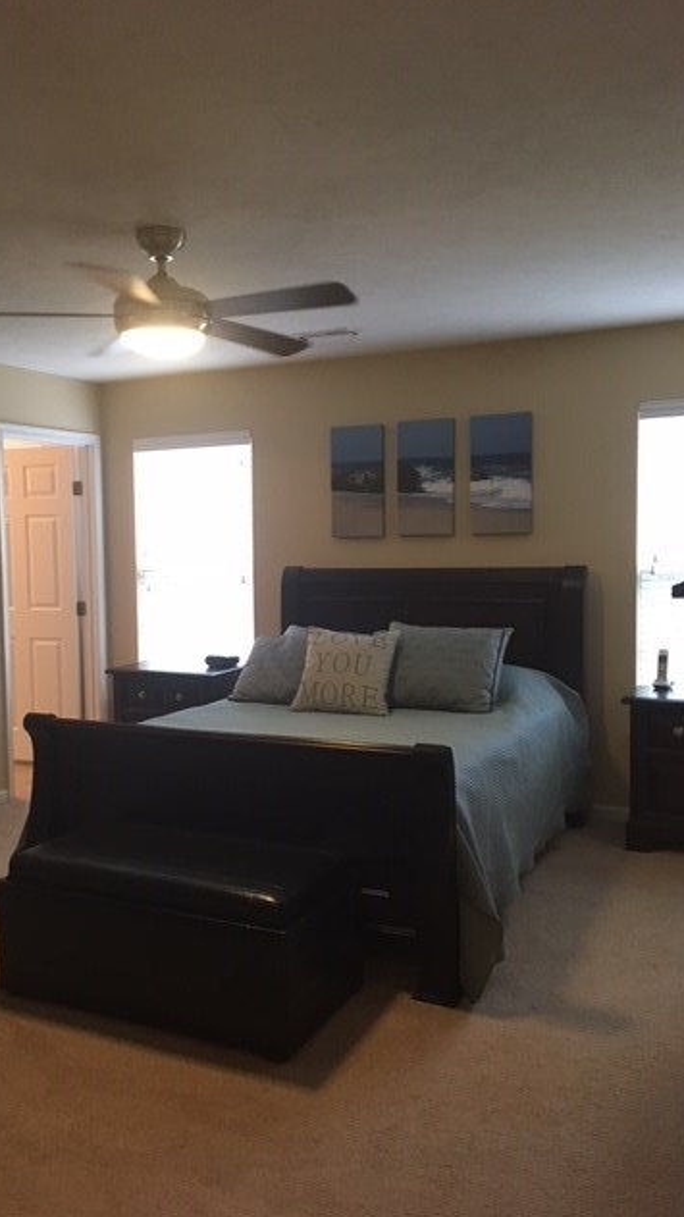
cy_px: 607
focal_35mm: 32
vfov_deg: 61.0
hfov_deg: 36.4
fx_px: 1033
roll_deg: +1.4
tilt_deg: -3.9
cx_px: 254
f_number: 2.2
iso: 125
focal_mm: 4.15
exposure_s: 1/30
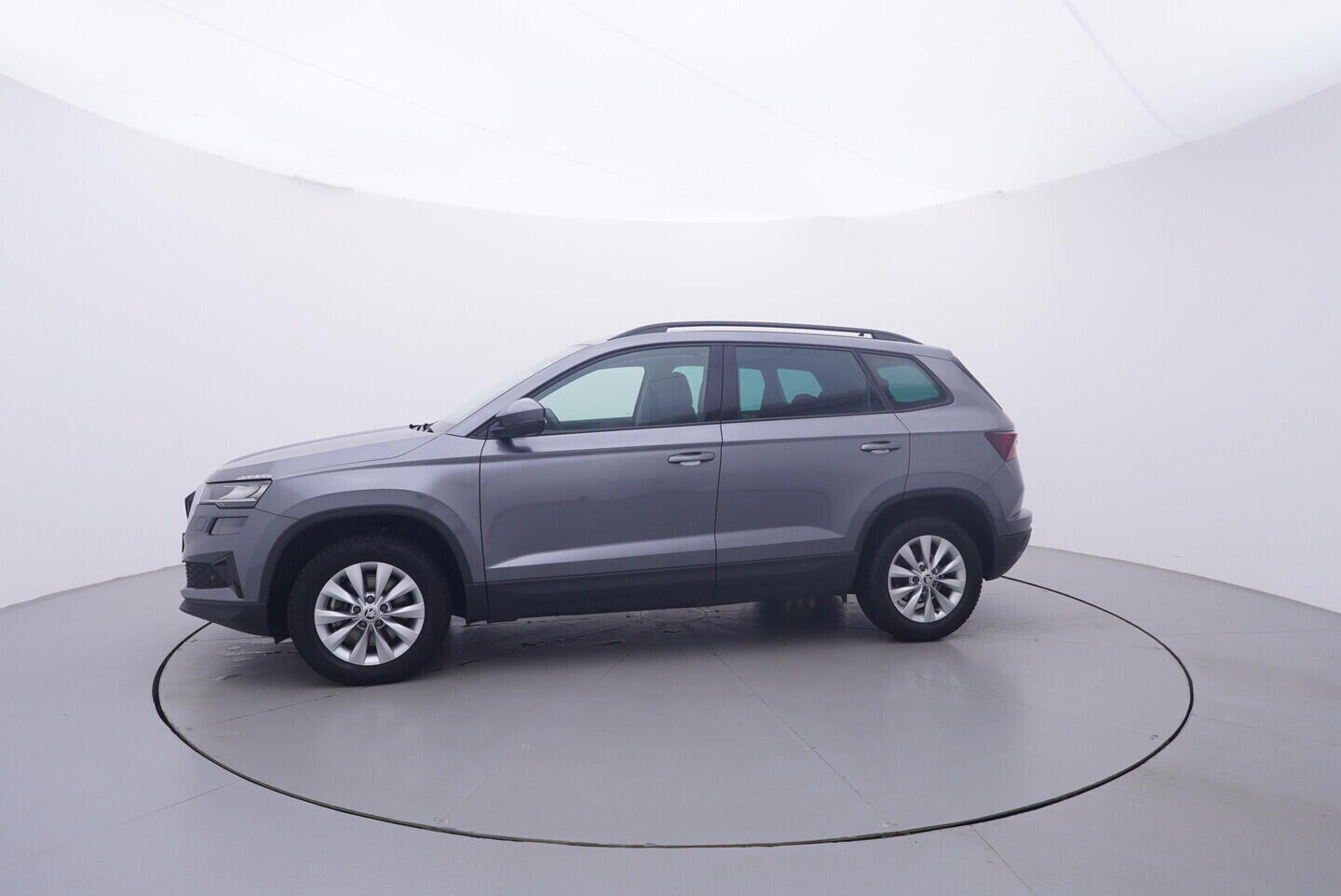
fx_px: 839
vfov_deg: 56.2
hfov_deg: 77.3
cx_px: 670
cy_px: 448
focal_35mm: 22
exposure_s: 1/80
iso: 200
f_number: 5
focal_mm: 15
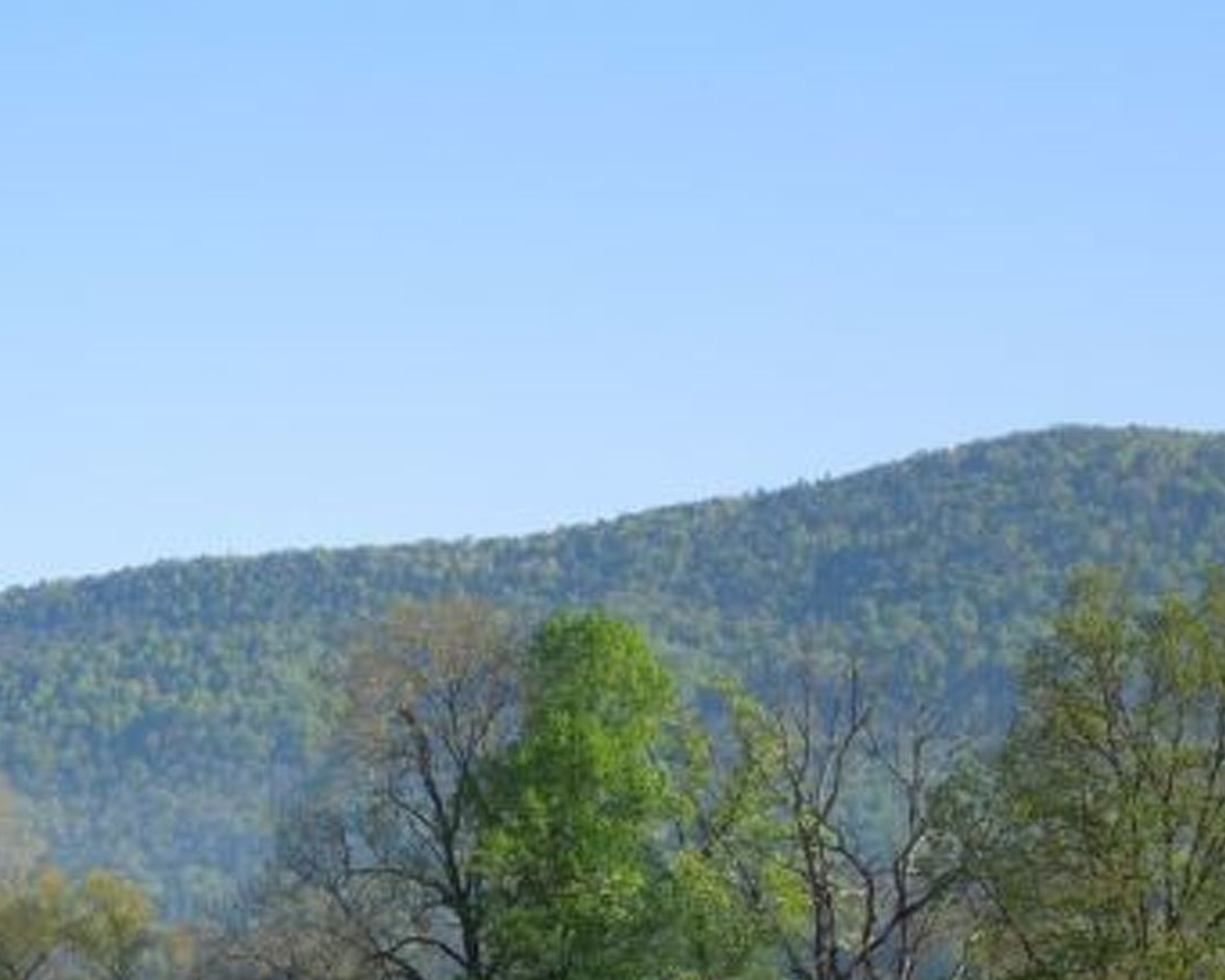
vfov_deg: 15.4
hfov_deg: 19.3
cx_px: 489
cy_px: 851
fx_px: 3589
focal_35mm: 99
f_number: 4.2
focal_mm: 9.8
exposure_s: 1/400
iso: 100
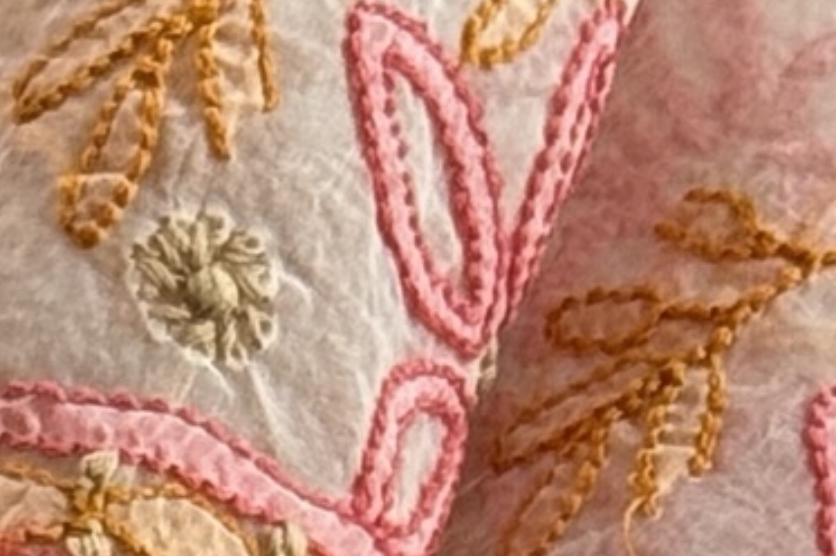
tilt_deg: -65.3
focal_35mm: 402
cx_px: 139
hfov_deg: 5.1
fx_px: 9327
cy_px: 2002
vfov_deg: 3.3
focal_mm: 6.76
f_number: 1.78
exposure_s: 1/60
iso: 250
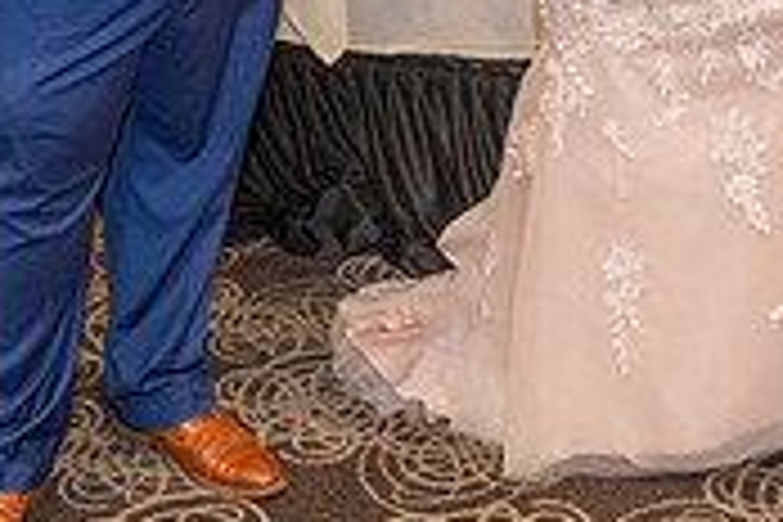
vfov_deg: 14.3
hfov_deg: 22.5
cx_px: 256
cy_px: -227
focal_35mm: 90
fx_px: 1957
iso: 2500
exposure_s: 1/200
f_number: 2.8
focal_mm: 27
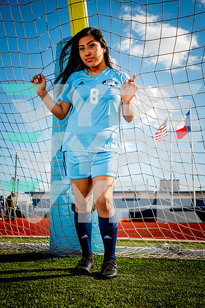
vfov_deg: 48.5
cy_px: 154
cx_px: 102
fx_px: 342
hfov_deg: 33.4
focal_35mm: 40
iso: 125
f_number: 5.6
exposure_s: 1/320
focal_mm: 40
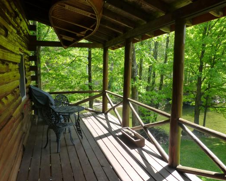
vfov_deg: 54.9
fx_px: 174
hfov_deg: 66.0
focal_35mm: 26
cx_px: 122
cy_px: 87
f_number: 4
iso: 160
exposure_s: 1/125
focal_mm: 4.3
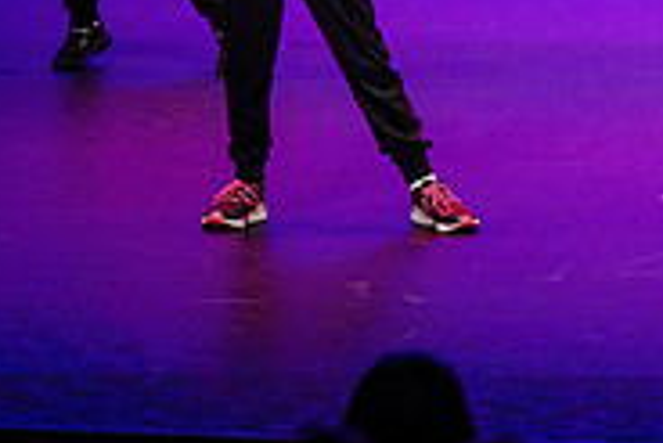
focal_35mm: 414
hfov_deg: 4.9
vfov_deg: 3.3
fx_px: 7630
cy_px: -184
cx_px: 931
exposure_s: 1/320
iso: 1250
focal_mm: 120
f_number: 2.8
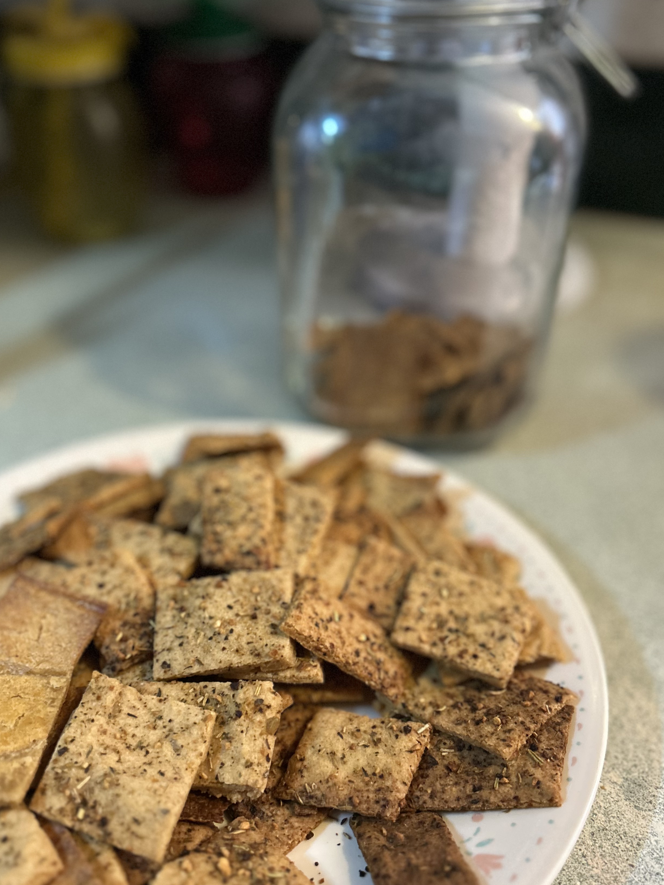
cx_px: 316
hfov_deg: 44.1
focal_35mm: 32
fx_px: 818
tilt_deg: -39.2
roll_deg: +0.5
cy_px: 503
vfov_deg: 56.6
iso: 500
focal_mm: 5.7
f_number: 1.5
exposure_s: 1/60
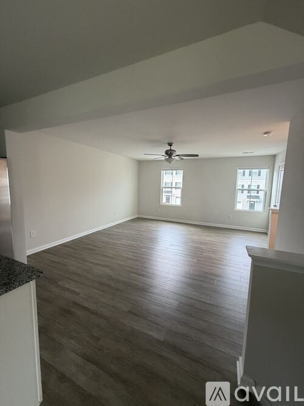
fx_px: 164
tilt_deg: -6.5
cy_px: 203
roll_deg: -1.6
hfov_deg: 85.7
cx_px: 152
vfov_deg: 102.1
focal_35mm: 14
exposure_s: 1/60
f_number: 2.2
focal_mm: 2.22
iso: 320
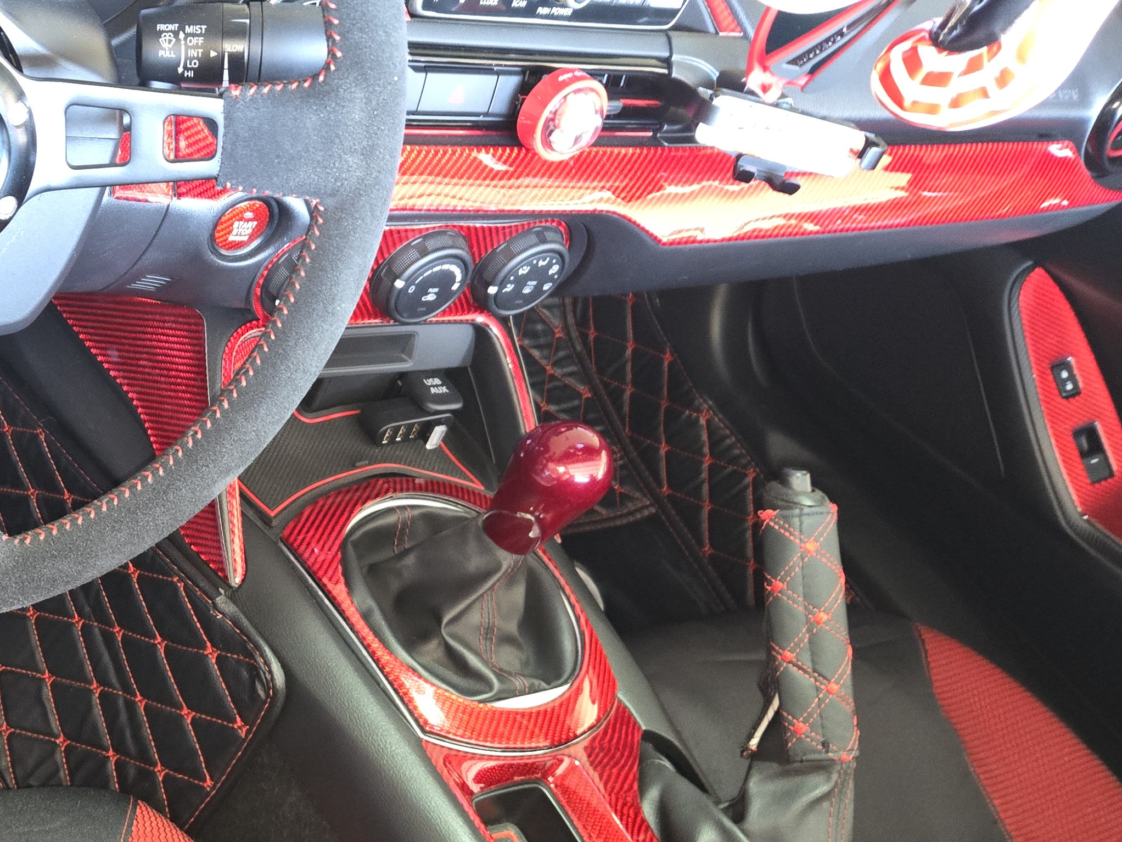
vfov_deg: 31.7
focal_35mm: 45
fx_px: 1459
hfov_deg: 38.7
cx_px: 78
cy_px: 608
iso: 800
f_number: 1.8
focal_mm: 5.4
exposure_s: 1/12
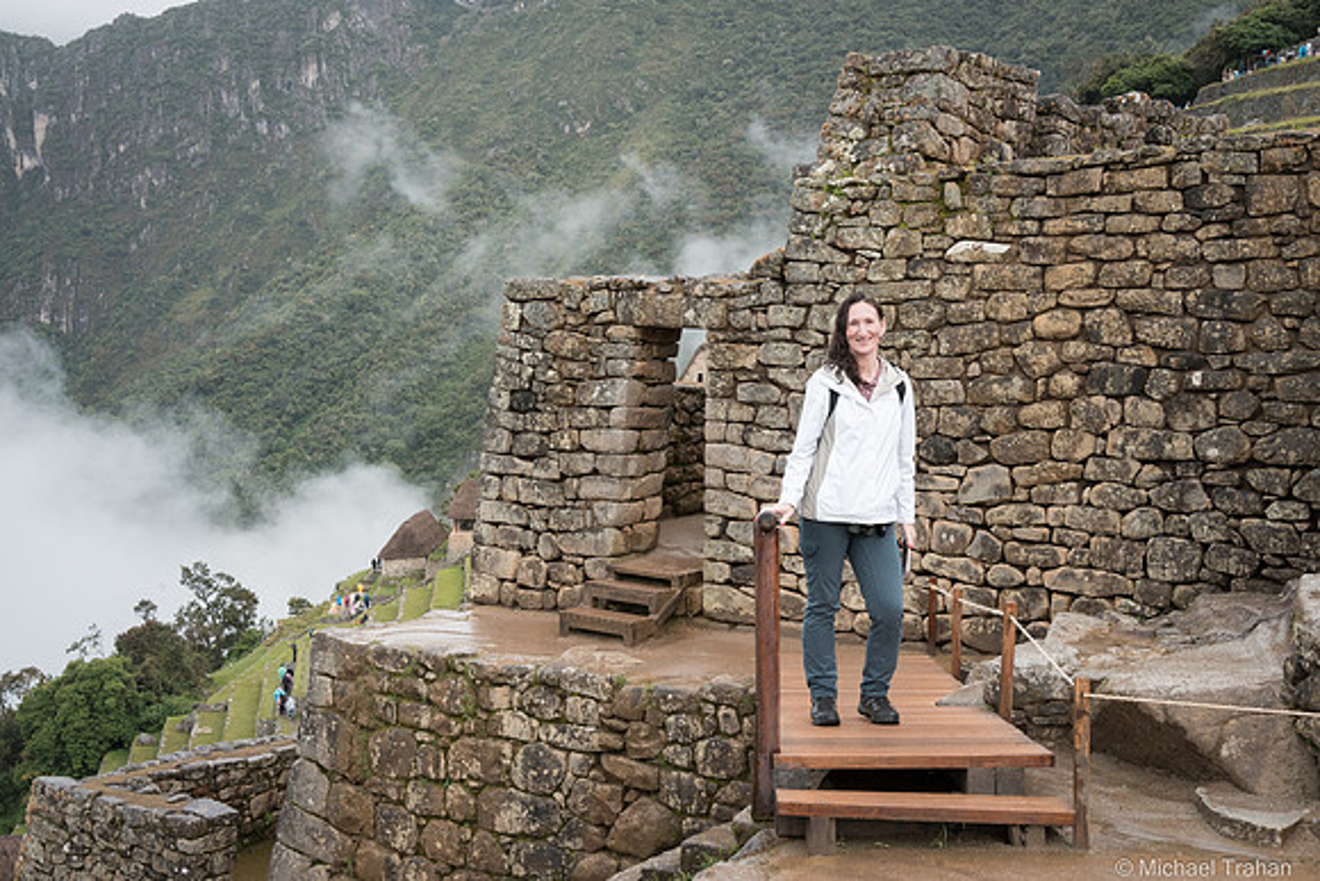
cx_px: 660
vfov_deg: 31.9
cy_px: 440
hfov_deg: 46.4
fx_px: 1540
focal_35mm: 42
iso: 1000
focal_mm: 42
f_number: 10
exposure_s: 1/200
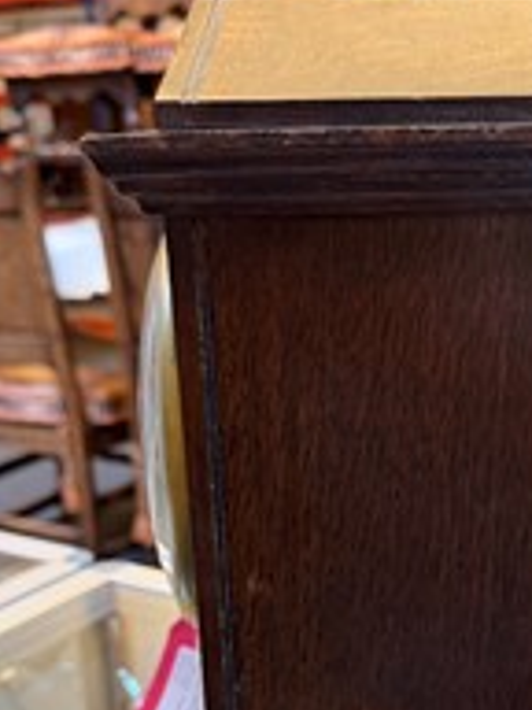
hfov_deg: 28.8
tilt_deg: -22.0
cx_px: 373
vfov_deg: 36.8
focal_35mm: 50
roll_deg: +1.2
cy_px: 573
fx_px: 1025
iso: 400
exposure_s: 1/50
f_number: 1.78
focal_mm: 6.76
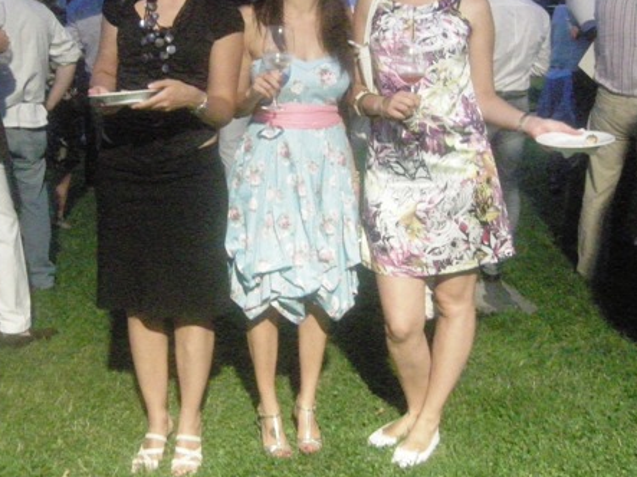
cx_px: 324
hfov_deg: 36.8
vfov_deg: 27.8
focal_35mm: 52
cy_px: 157
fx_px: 957
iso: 1600
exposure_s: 1/34.4
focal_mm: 7.5
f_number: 2.7
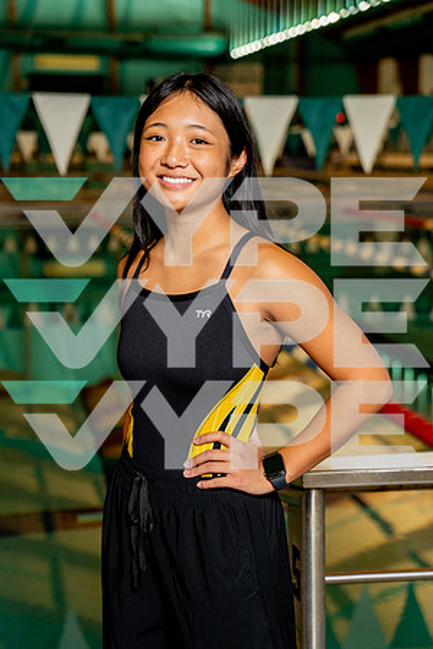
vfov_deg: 29.2
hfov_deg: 19.7
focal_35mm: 69
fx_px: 1245
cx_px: 216
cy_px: 324
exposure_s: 1/250
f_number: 4
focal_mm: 69
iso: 1600
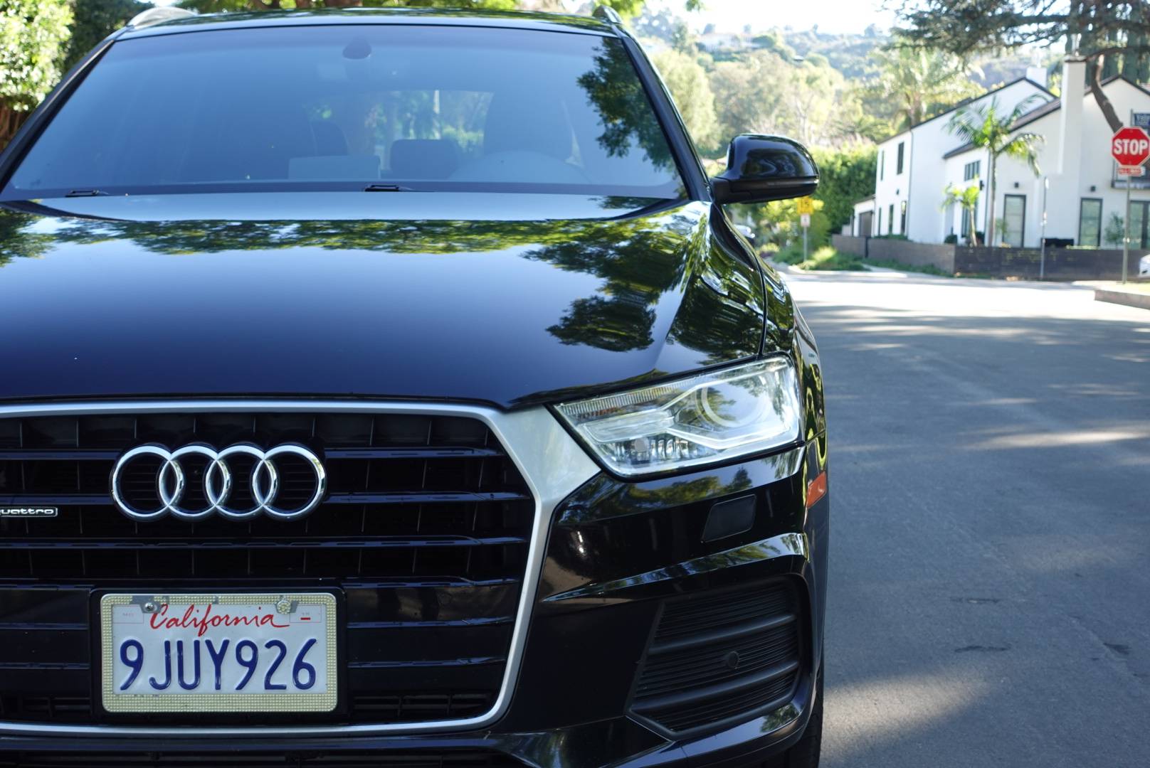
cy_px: 384
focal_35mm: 56
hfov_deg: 35.6
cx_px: 575
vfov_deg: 24.2
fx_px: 1790
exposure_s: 1/80
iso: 125
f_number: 4.5
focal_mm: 21.08
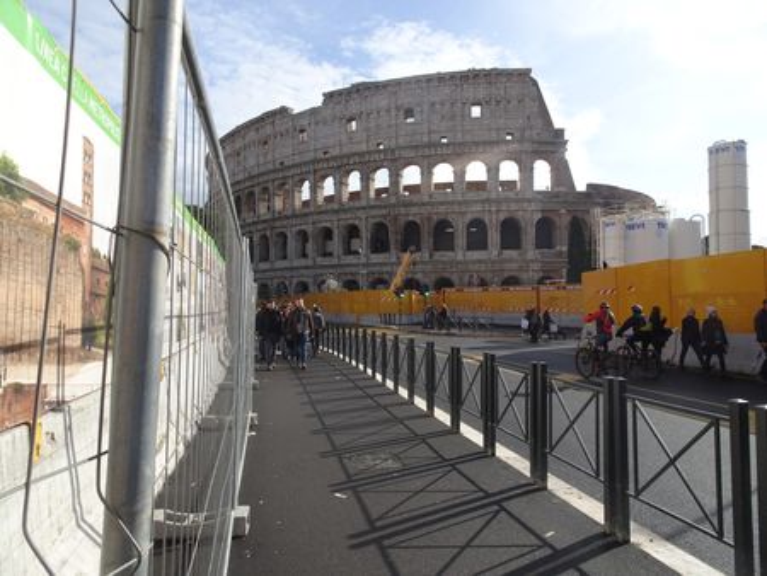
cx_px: 384
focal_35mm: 24
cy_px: 288
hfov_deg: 71.6
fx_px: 532
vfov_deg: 56.9
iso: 80
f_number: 3.5
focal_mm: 4.1
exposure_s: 1/800
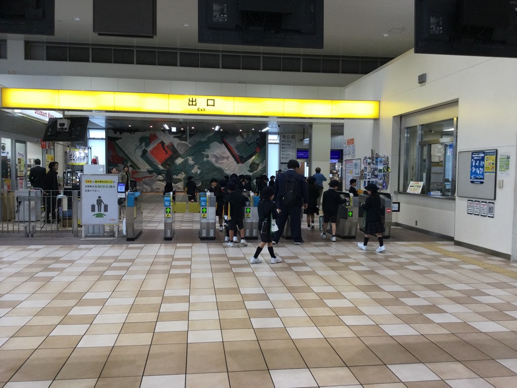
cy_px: 194
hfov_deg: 58.4
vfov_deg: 45.4
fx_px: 463
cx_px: 258
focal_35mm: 31
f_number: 2.4
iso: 25
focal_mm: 3.3
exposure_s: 1/30
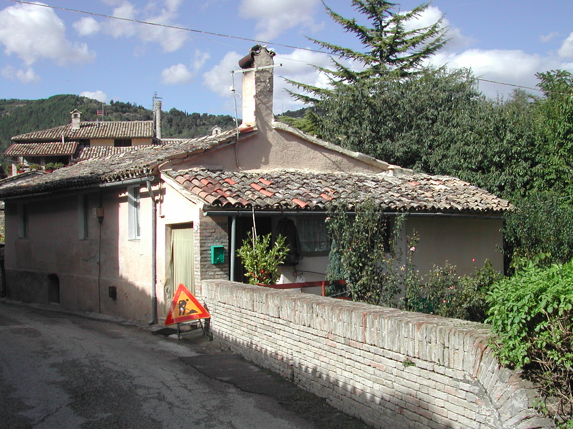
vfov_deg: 32.9
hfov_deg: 42.9
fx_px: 728
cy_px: 211
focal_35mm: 44
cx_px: 306
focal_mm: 8
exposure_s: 1/242
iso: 100
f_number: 7.6
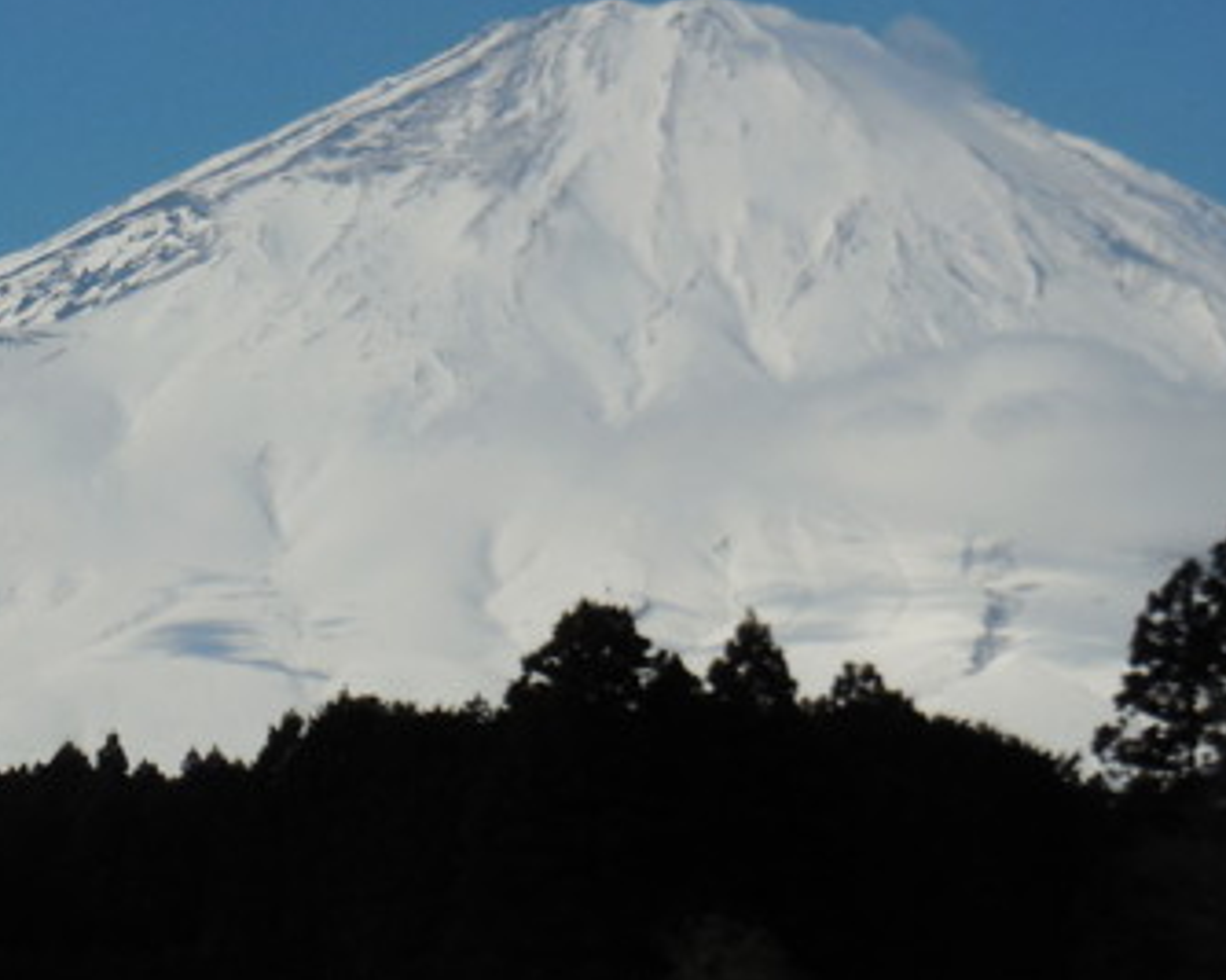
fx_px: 7980
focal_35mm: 220
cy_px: 426
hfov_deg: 8.8
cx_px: 444
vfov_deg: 7.0
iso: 125
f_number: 9.4
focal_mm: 16.8
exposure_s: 1/640
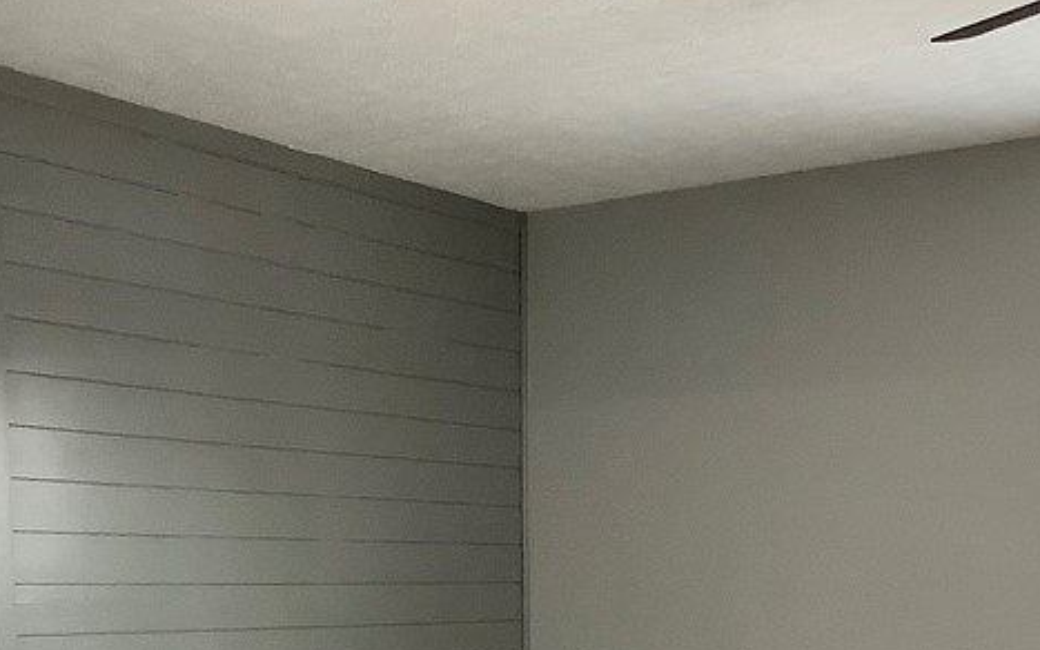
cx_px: 452
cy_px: 788
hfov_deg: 28.6
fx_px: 2041
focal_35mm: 72
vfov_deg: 17.2
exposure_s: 1/60
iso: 320
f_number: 2.4
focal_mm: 3.3
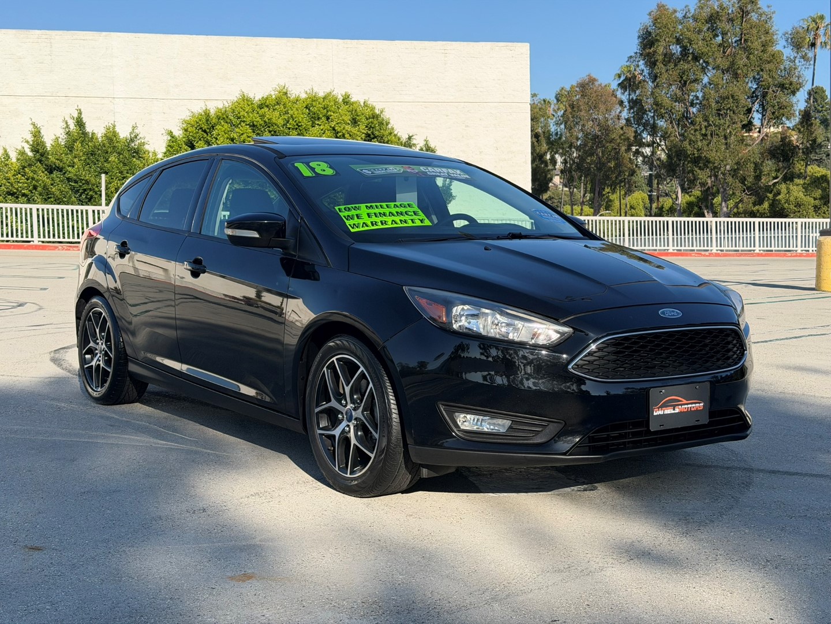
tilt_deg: -2.8
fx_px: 1152
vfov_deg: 30.3
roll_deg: +1.7
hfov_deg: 39.7
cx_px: 416
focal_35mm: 48
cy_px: 312
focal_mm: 6.76
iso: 100
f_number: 1.78
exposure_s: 1/3704
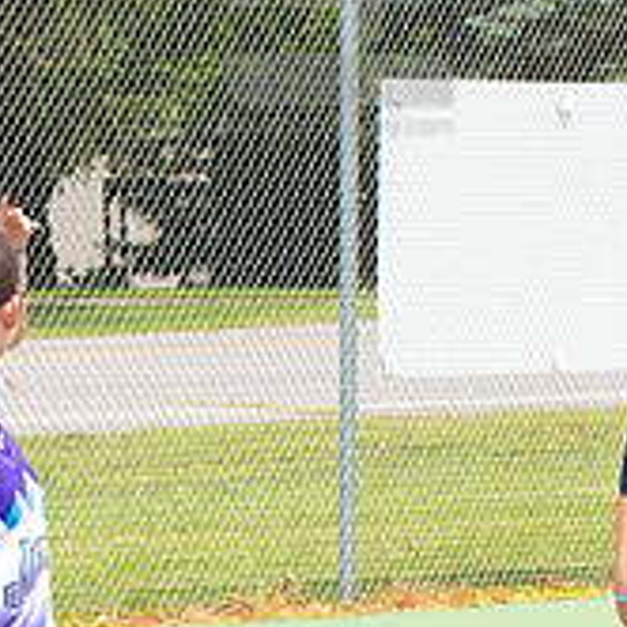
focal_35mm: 311
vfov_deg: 5.6
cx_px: -196
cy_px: 525
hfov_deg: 5.6
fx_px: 6373
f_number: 5.6
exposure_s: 1/1250
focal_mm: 70
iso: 400
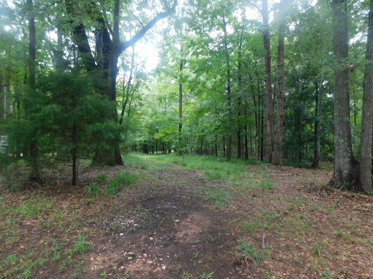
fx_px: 248
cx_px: 186
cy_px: 140
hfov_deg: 73.9
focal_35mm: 23
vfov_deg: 58.9
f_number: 3
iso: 125
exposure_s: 1/30
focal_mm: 4
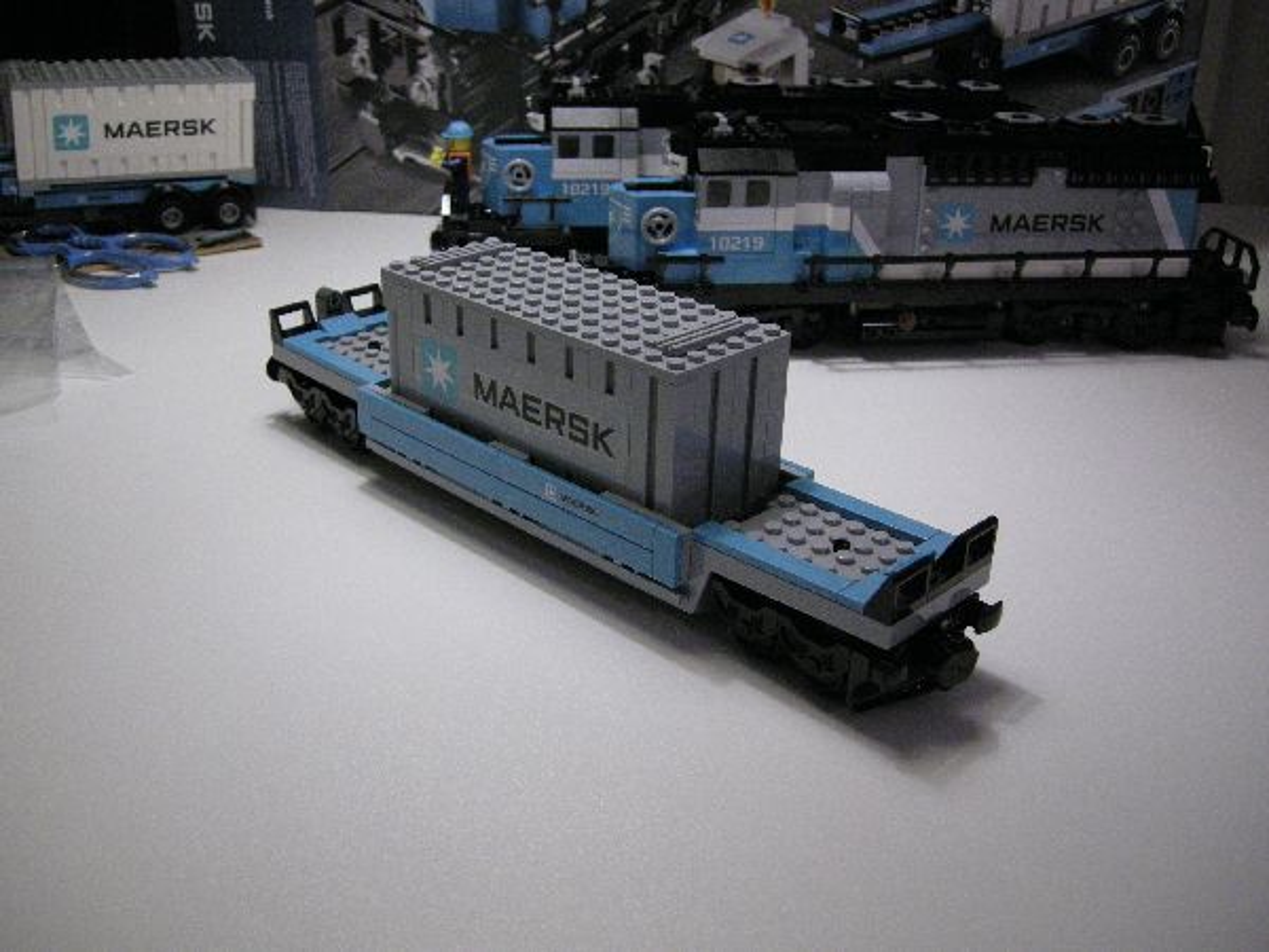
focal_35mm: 36
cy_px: 476
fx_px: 1320
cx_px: 634
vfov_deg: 39.7
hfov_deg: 51.4
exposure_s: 1/23
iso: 400
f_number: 2.7
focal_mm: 7.5
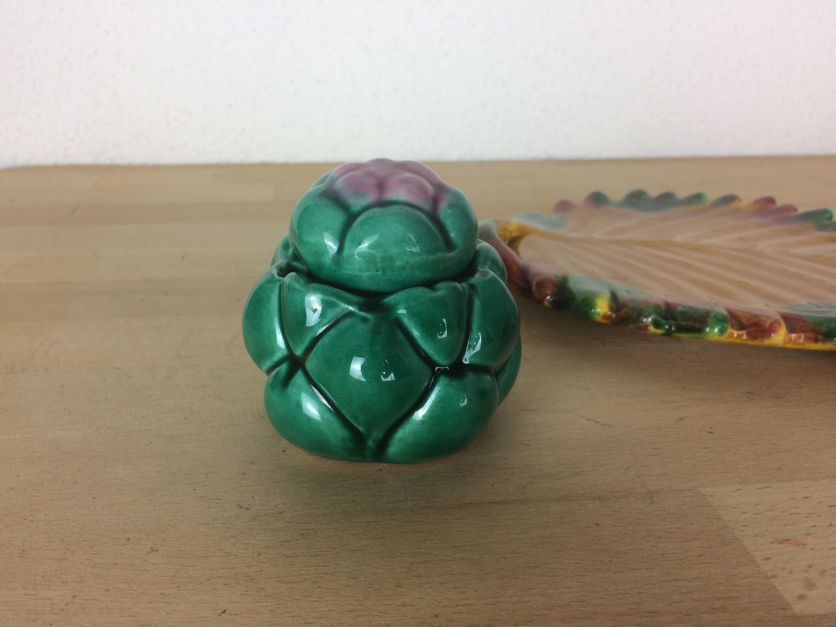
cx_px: 418
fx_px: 700
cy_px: 314
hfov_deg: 61.7
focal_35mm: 29
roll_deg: -1.2
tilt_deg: -22.6
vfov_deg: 48.2
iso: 40
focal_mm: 4.15
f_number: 2.2
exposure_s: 1/50
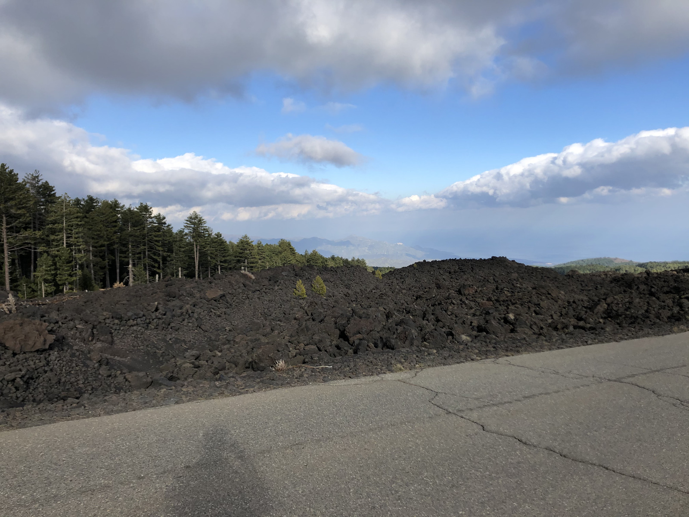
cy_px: 258
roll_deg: +2.9
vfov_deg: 49.7
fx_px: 557
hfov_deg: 63.4
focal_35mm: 28
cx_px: 344
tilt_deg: -3.1
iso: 20
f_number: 1.8
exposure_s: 1/2088
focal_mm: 4
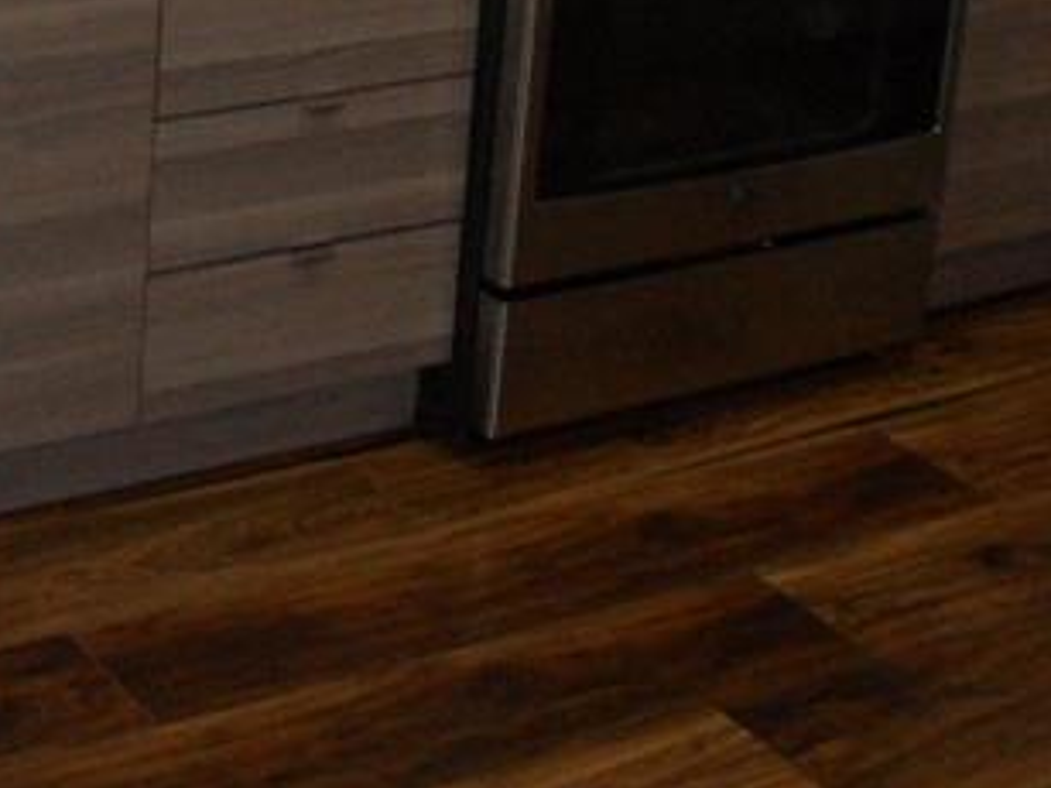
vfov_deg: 16.9
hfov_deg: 23.2
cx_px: -41
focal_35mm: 80
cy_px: -356
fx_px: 2428
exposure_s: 1/30
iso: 200
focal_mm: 3.9
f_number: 3.2
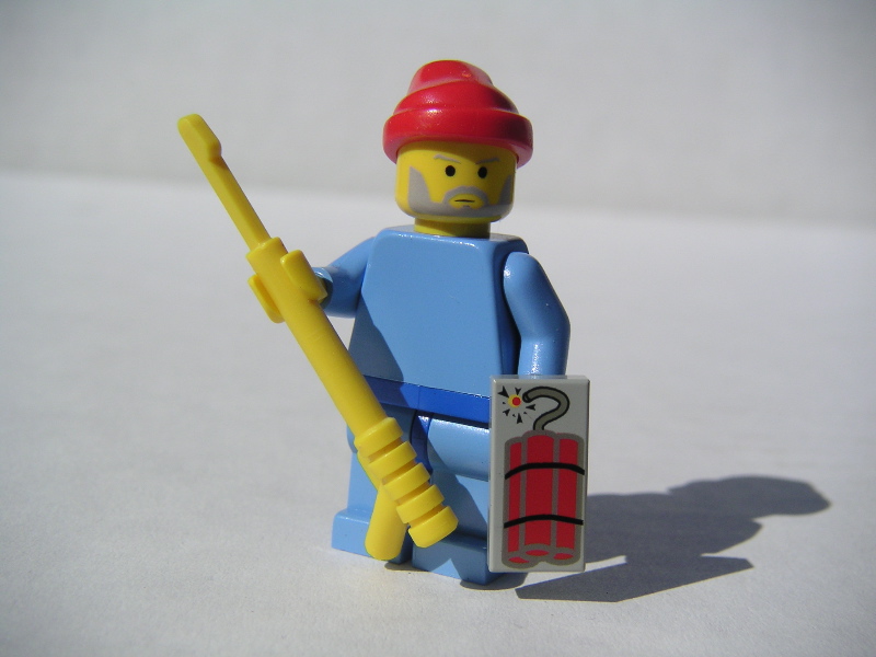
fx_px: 1468
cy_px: 328
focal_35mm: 58
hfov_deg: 33.2
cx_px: 438
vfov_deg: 25.2
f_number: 6.7
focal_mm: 9
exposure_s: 1/350
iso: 50
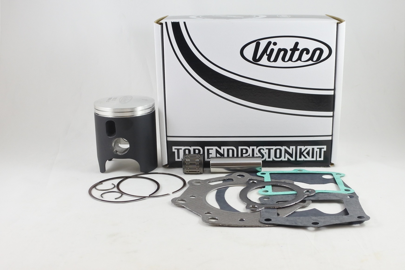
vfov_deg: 38.9
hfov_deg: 55.8
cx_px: 202
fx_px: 382
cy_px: 135
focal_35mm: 34
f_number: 3.8
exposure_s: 1/125
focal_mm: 12.6
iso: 500
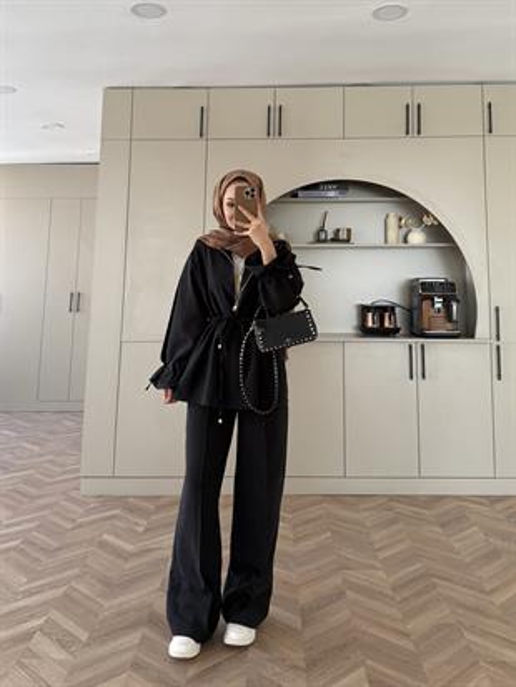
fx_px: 477
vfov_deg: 71.6
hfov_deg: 56.8
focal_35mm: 24
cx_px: 258
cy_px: 344
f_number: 1.78
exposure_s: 1/121
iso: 100
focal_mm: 6.76
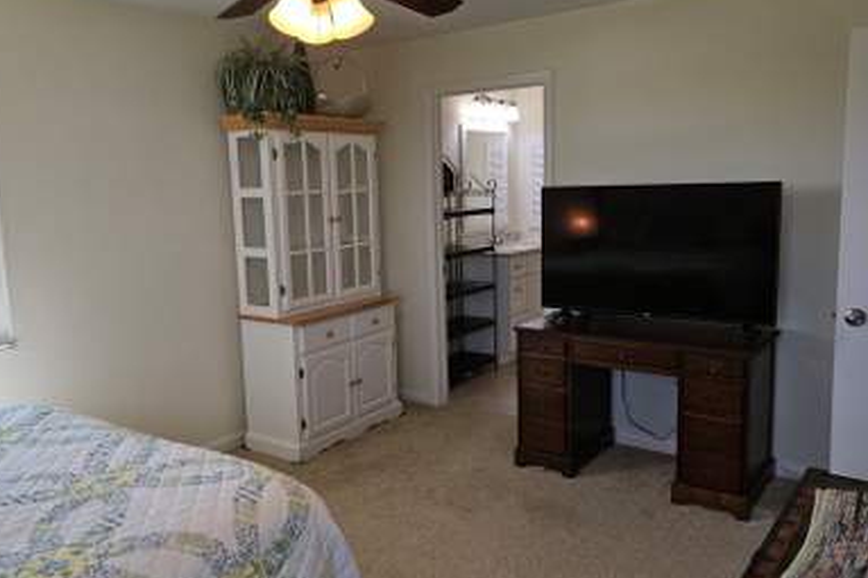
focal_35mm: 30
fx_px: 723
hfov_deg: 61.9
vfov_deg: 43.6
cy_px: 279
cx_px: 399
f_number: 1.8
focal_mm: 5.4
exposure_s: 1/120
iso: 32
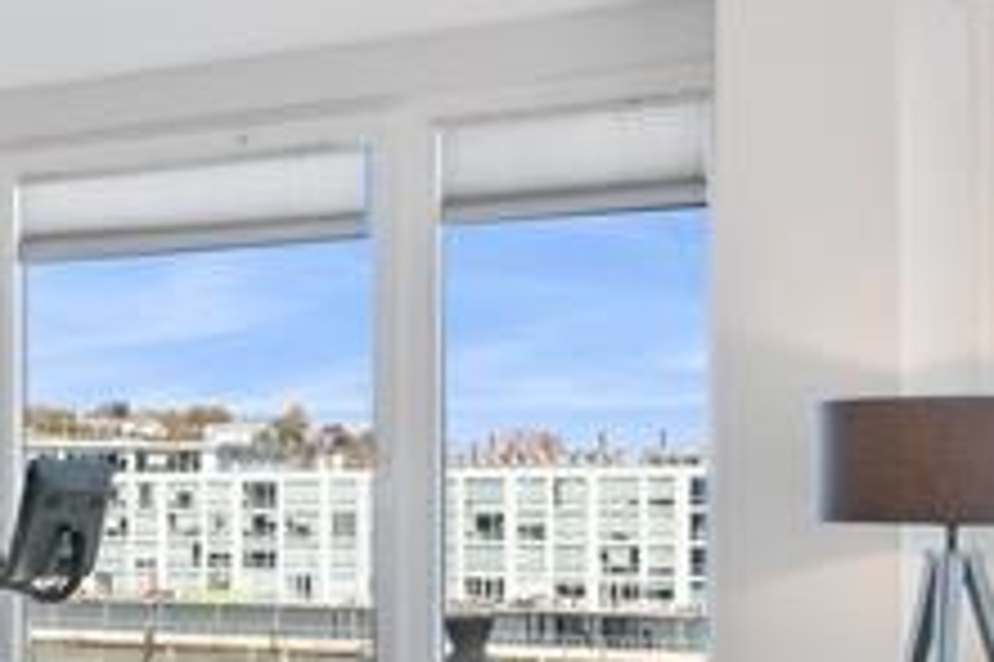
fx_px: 2042
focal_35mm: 74
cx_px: -580
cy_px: 590
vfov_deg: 18.1
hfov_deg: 21.8
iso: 200
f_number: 8
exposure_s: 1/13
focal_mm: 16
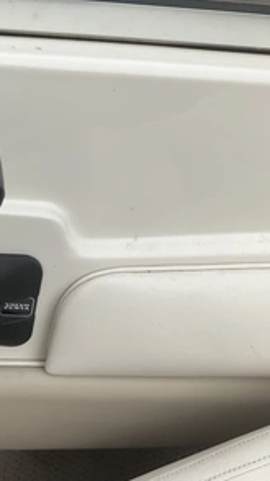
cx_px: -51
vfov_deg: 47.4
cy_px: 240
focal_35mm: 43
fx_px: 548
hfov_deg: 25.0
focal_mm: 3
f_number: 1.8
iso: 25
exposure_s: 1/997
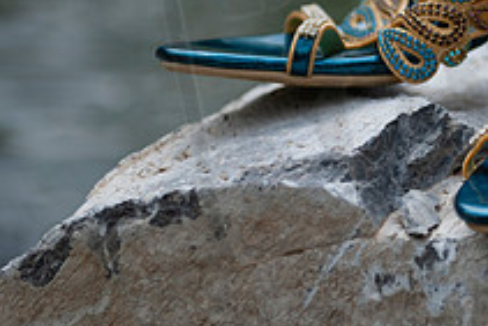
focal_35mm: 192
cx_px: 467
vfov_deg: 7.1
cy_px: 0
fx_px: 2604
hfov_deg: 10.6
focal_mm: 70
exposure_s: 1/8000
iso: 400
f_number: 2.8
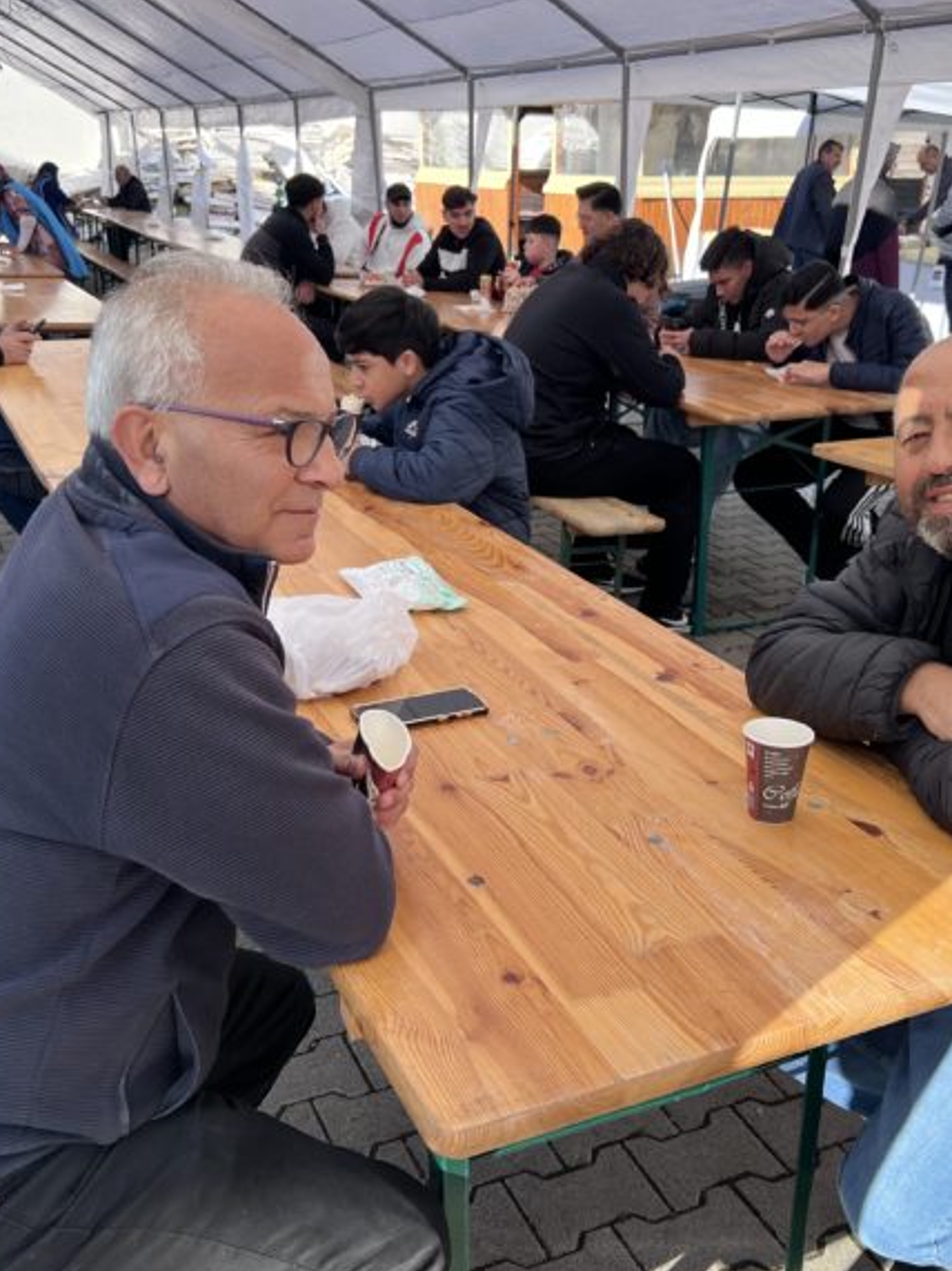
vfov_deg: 52.6
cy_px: 639
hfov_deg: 40.6
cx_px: 543
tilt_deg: -19.7
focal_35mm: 35
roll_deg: -1.7
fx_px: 1284
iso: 50
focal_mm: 5.7
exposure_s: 1/866
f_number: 1.5
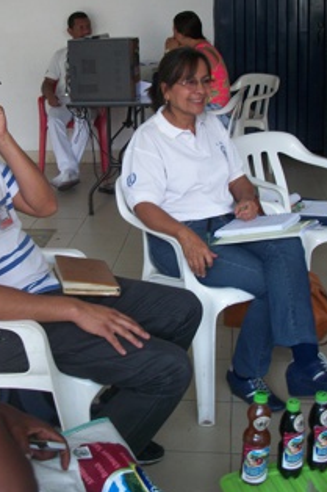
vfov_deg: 37.5
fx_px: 723
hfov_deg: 25.4
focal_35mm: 53
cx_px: 116
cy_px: 215
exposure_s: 1/60
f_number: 2.9
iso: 91
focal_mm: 5.7
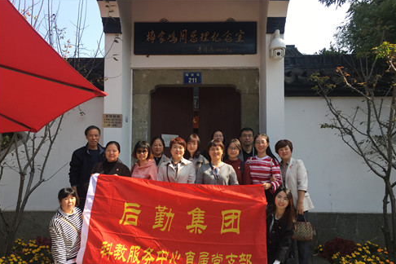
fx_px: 341
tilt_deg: +4.8
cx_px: 196
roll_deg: -1.0
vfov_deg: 42.2
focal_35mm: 31
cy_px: 150
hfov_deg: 60.3
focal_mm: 4.15
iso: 25
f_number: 2.2
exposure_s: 1/499
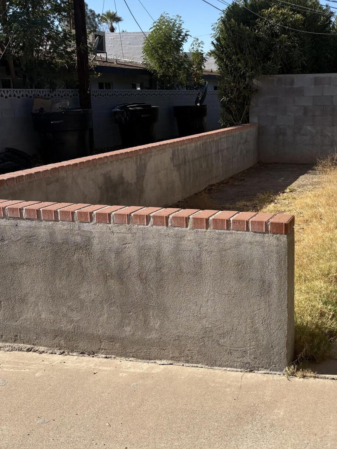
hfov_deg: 32.7
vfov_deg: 43.8
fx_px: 558
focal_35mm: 43
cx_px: 269
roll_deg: -0.1
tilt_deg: -10.9
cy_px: 203
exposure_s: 1/3125
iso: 50
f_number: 1.6
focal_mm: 5.96
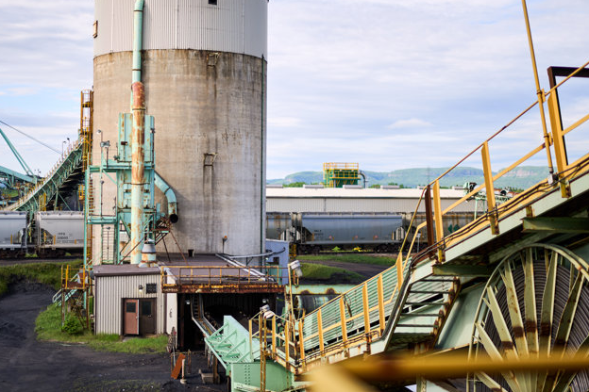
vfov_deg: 24.6
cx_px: 254
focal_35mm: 55
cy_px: 161
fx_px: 900
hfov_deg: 36.2
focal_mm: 35
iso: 64
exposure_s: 1/3200
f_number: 1.4
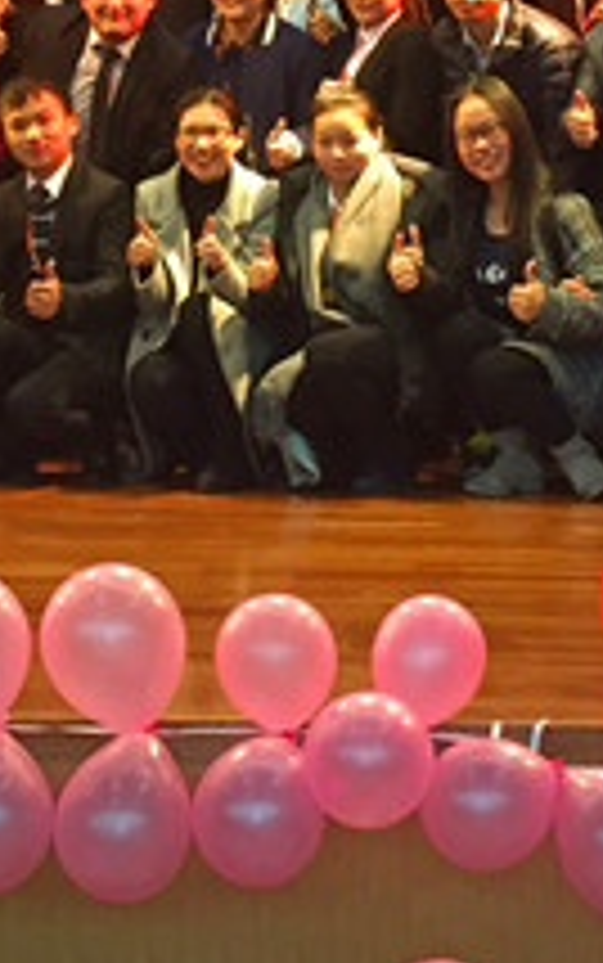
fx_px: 3020
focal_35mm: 115
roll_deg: -0.5
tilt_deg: +3.8
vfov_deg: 17.6
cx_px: 99
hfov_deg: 11.4
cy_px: -50
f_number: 2.2
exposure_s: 1/30
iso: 125
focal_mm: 4.15
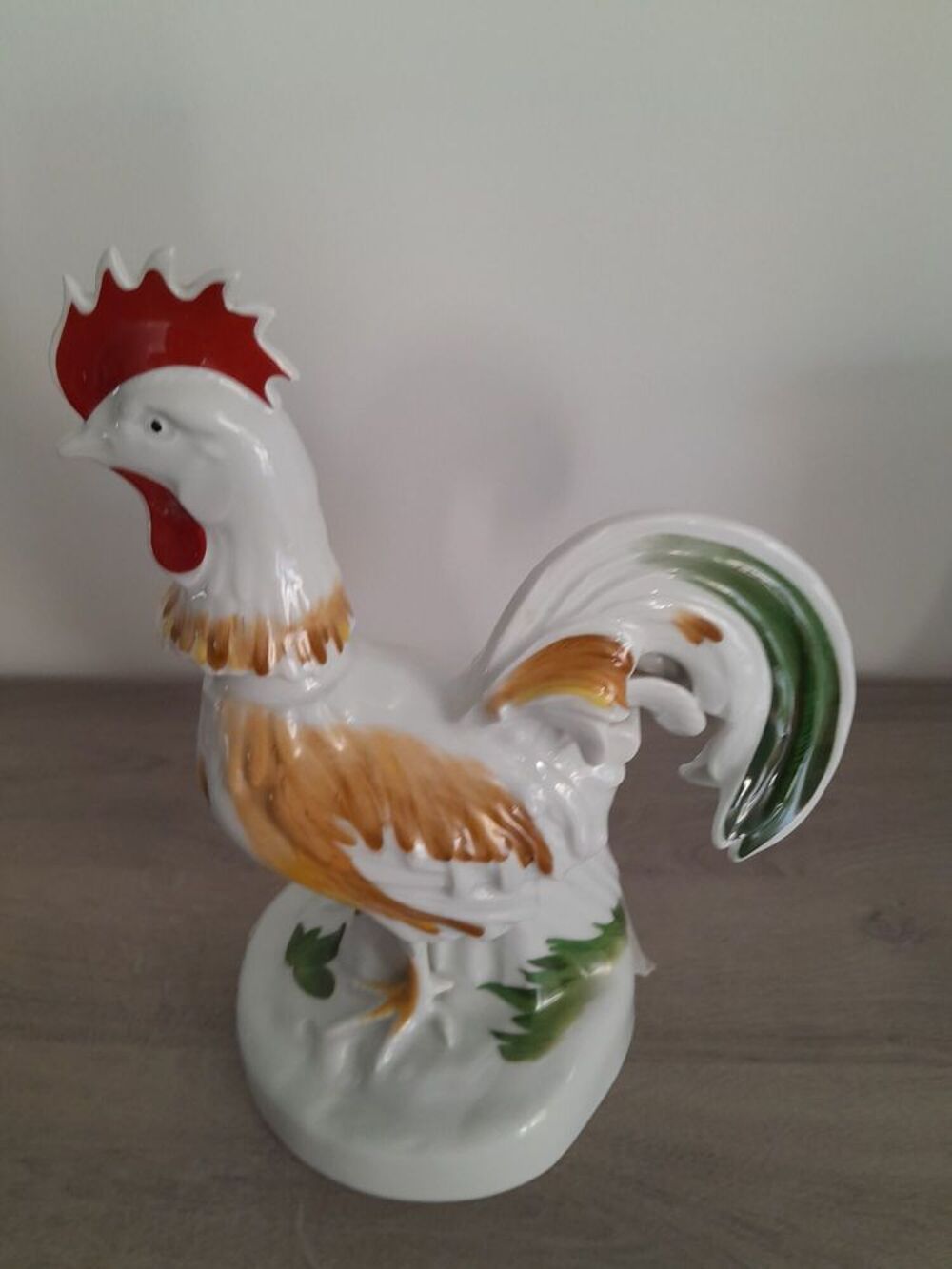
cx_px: 476
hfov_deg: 53.1
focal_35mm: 26
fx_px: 953
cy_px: 634
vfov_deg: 67.3
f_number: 1.8
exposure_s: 1/50
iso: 160
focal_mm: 3.98
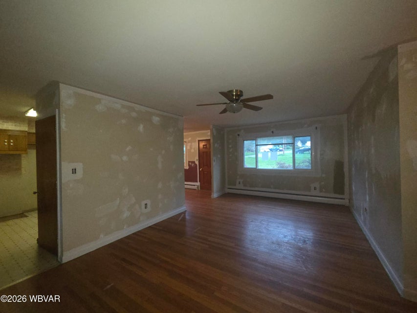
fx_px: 157
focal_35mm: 13
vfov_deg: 89.9
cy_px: 156
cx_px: 208
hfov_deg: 106.2
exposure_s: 1/24.8
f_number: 2.2
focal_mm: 2.2
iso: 640
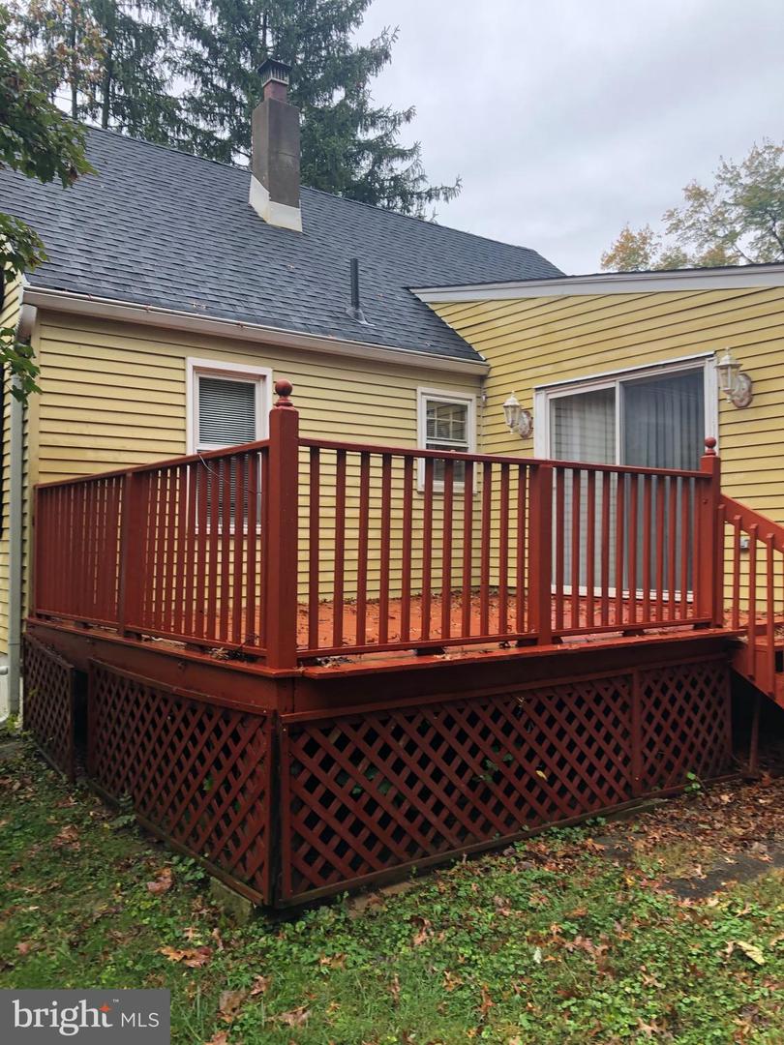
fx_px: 846
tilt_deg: +1.1
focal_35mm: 28
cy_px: 522
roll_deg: +0.5
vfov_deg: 63.4
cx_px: 392
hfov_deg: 49.7
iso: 50
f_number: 1.8
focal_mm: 4
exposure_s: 1/120
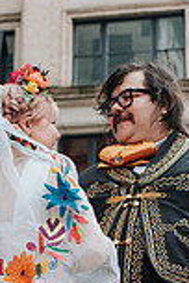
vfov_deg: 19.3
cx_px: 85
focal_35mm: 103
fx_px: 811
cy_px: 285
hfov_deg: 13.3
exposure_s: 1/1250
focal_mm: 35
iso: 560
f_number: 3.5
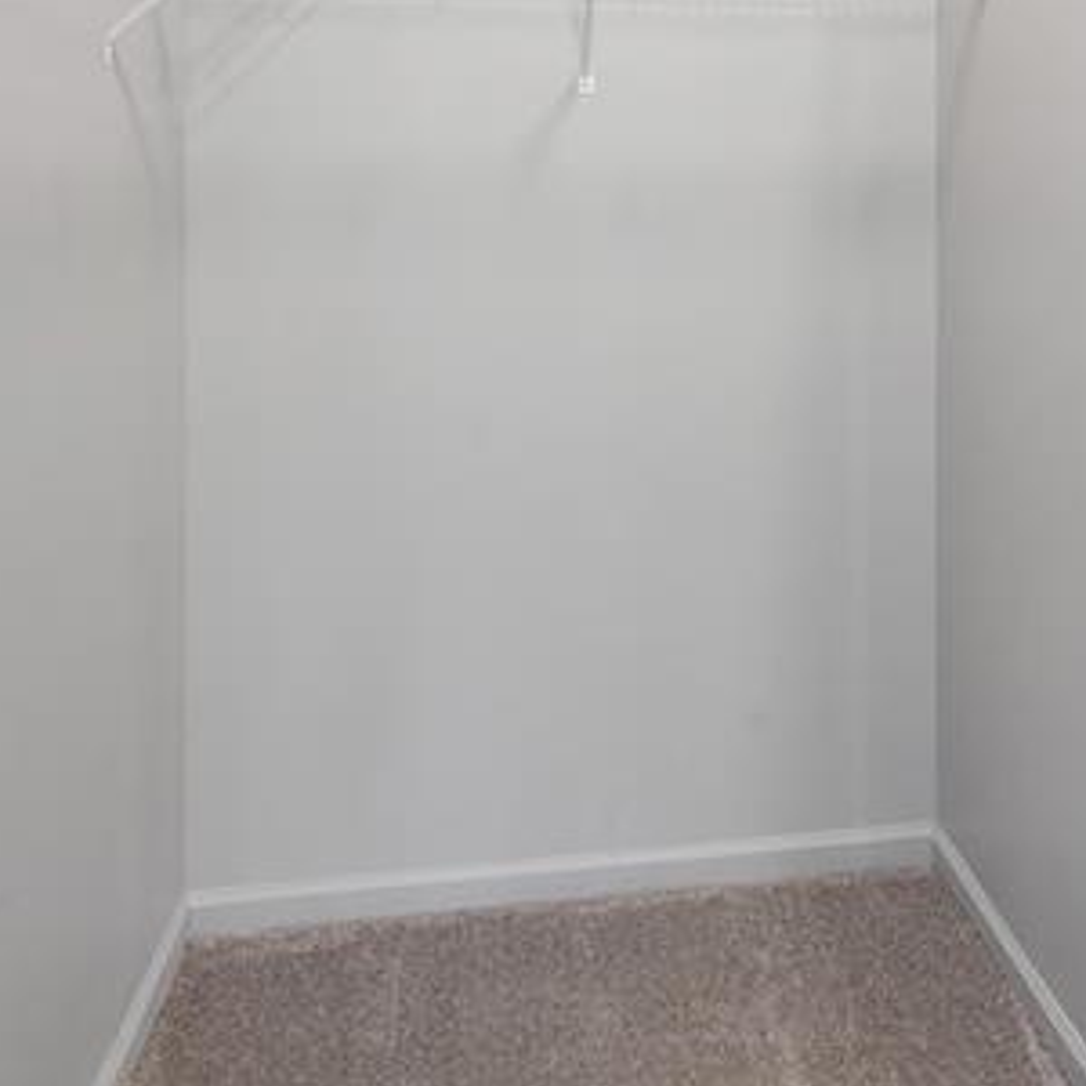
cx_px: 782
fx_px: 1313
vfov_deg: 42.2
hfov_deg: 43.8
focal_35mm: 37
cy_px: 163
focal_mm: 17
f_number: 9
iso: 320
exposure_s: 1/3
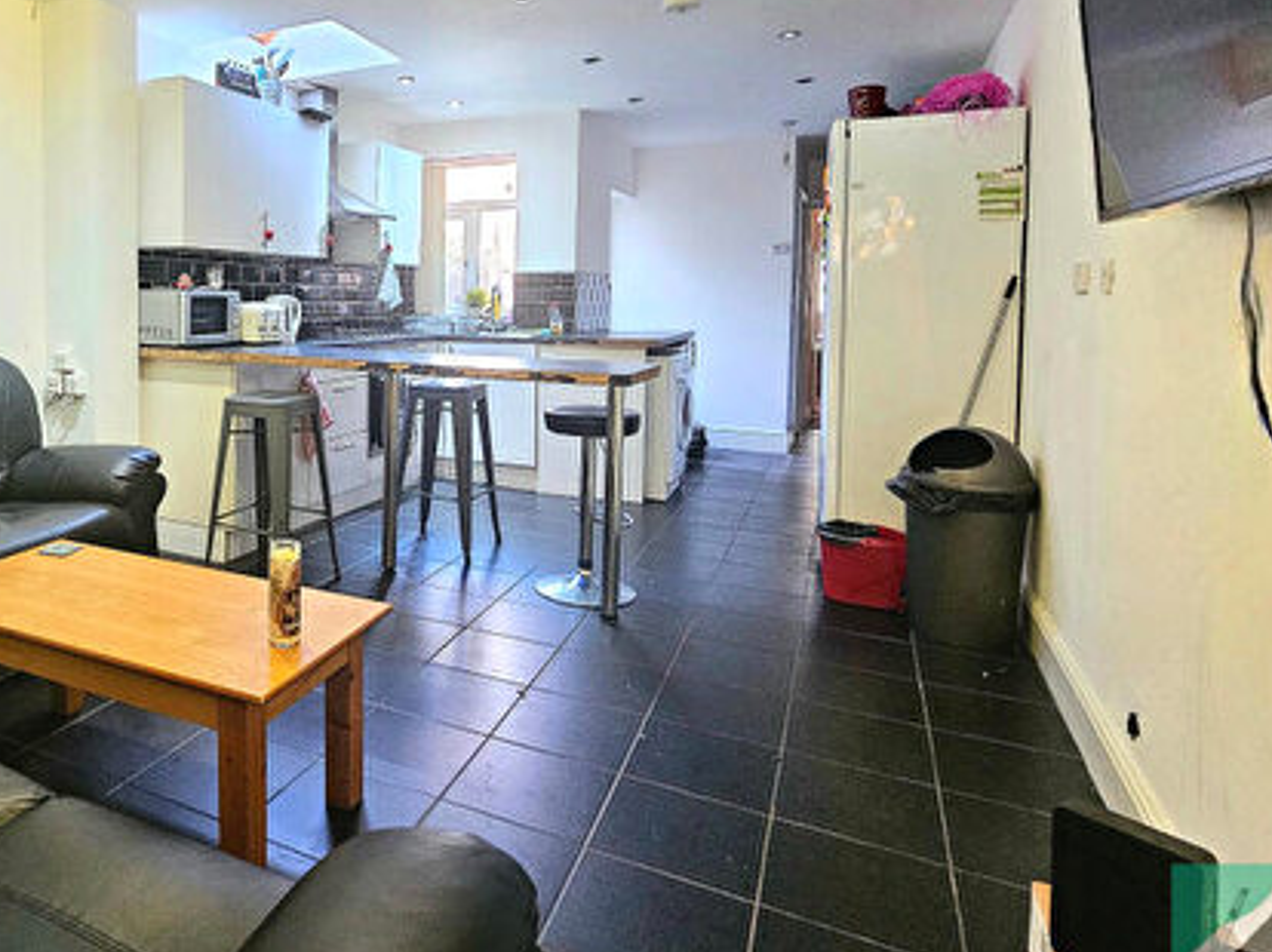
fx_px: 808
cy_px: 339
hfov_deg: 71.8
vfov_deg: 60.0
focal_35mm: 22
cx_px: 338
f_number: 2.2
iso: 400
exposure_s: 1/33
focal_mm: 2.2
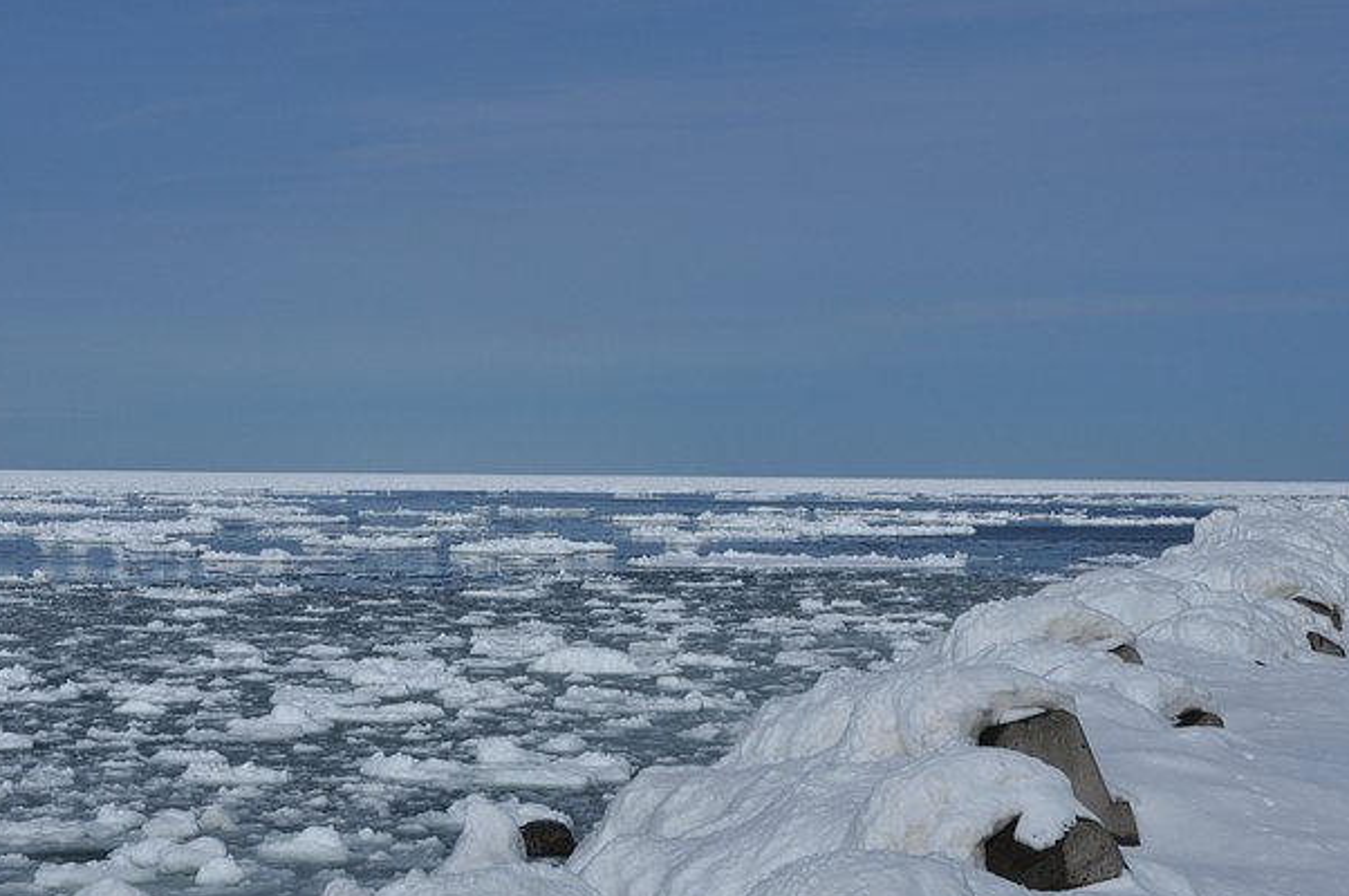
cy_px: 576
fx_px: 3631
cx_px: 547
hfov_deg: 21.0
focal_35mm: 97
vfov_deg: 14.1
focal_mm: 38
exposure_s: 1/500
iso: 200
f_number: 11
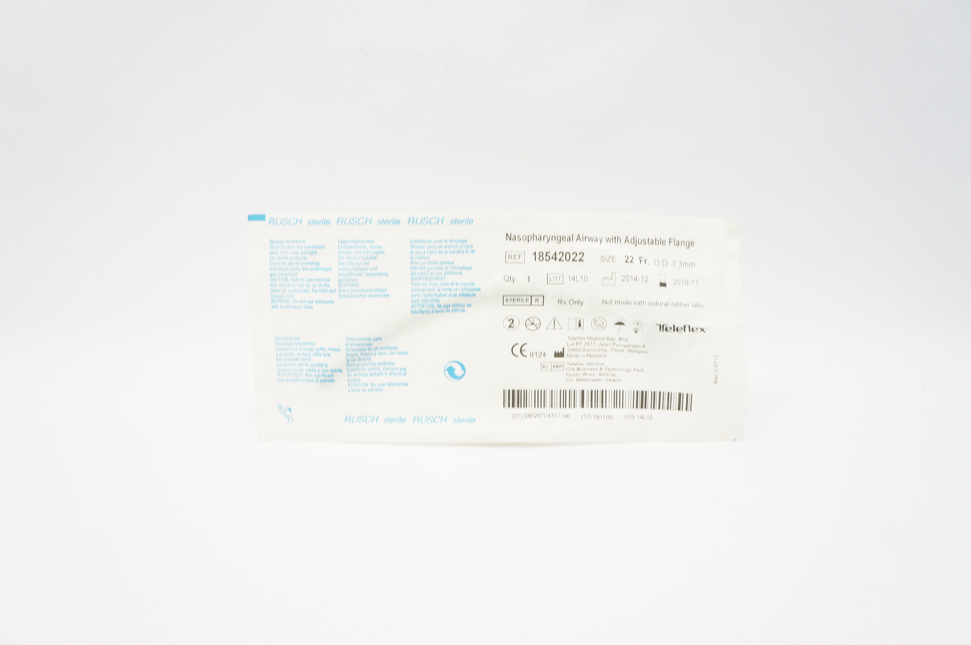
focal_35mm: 27
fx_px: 727
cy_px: 322
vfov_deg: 47.8
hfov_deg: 67.4
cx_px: 486
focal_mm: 18
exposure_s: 1/40
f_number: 5.6
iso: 400
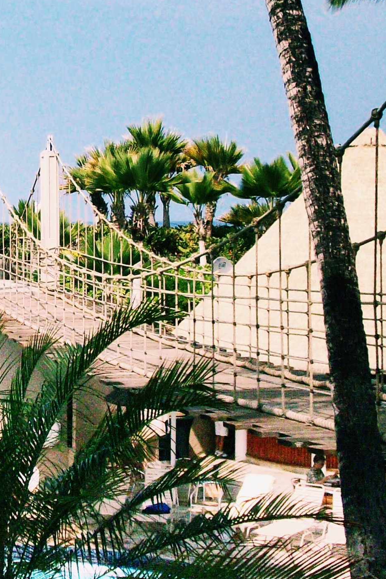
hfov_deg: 15.7
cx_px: -110
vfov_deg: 24.4
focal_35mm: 83
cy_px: 205
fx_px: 1335
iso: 200
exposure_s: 1/1046
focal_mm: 6.2
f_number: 5.6
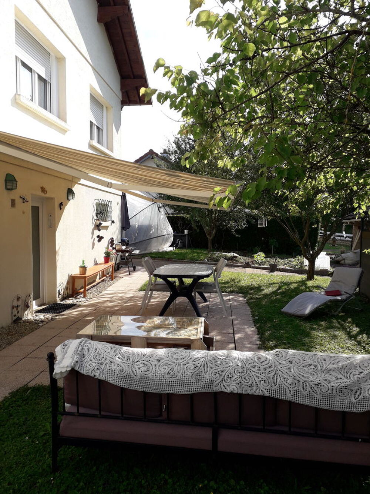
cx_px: 185
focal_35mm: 27
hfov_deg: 51.4
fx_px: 385
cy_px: 247
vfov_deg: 65.3
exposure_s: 1/955
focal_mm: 3.6
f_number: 1.9
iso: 40
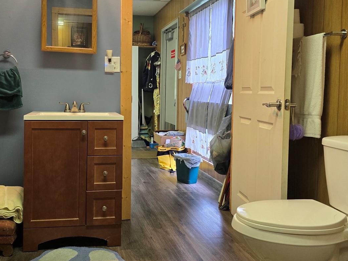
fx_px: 352
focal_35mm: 35
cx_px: 130
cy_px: 114
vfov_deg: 40.6
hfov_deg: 52.0
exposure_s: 1/120
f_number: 1.7
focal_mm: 6.3
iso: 250
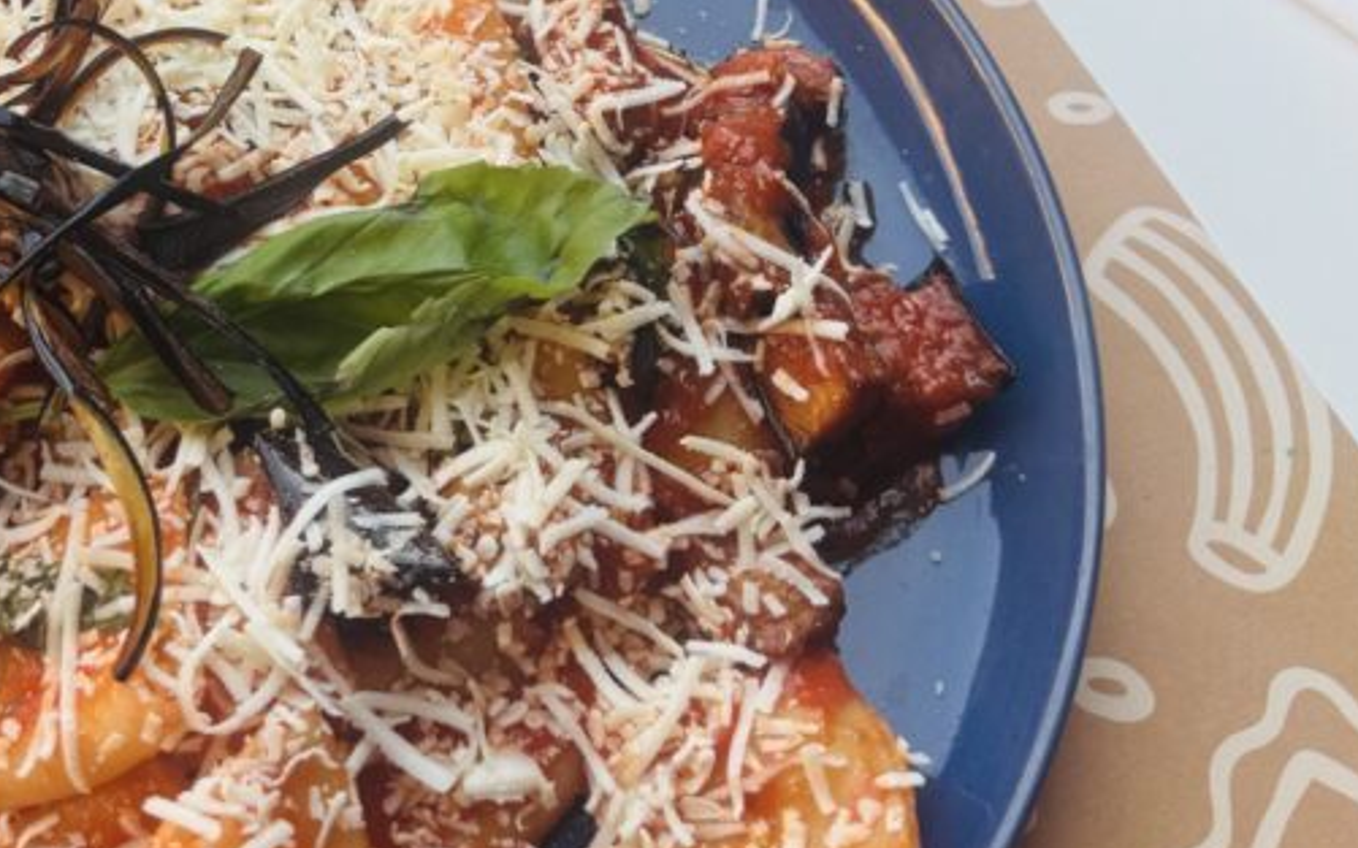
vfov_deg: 23.6
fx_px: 1924
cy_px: -46
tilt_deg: -58.7
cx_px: 355
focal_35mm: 52
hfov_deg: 38.0
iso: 64
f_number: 1.78
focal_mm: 6.76
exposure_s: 1/241
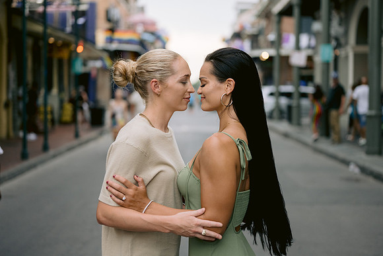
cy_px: 120
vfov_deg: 25.1
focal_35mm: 54
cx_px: 190
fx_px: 575
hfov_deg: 36.9
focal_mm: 50
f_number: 1.8
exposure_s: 1/500
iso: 400
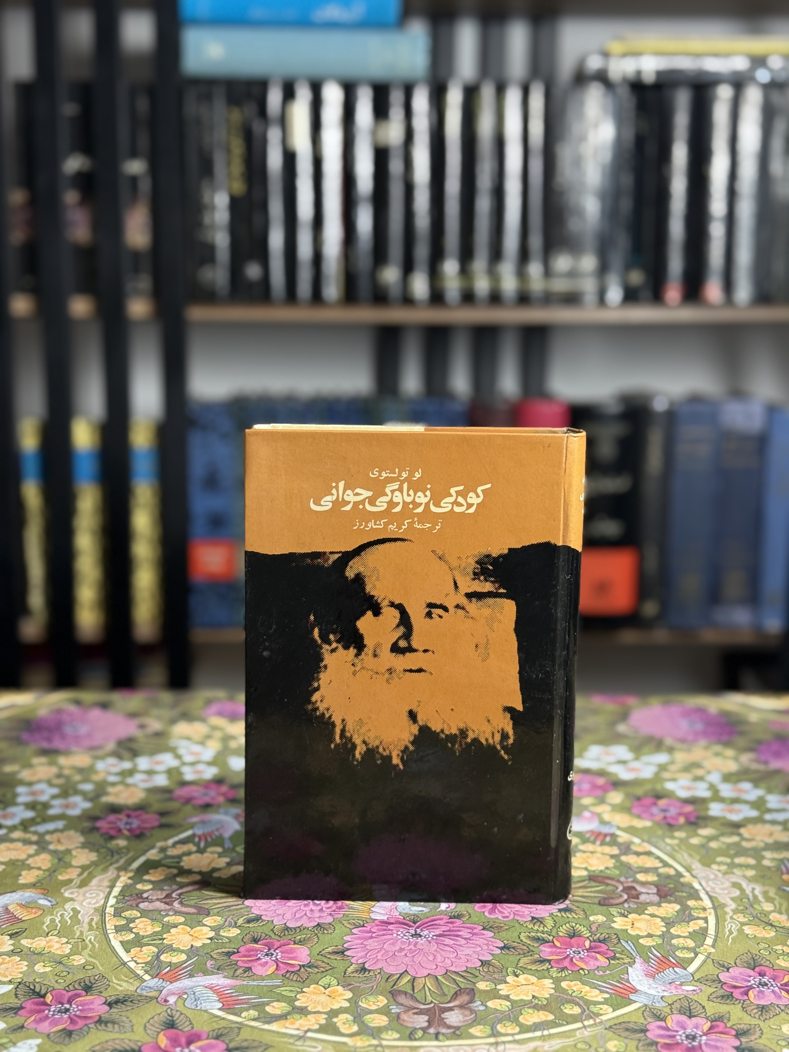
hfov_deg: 30.3
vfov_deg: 39.7
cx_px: 394
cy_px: 526
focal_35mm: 48
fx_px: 1459
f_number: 1.78
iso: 160
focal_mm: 6.76
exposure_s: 1/100
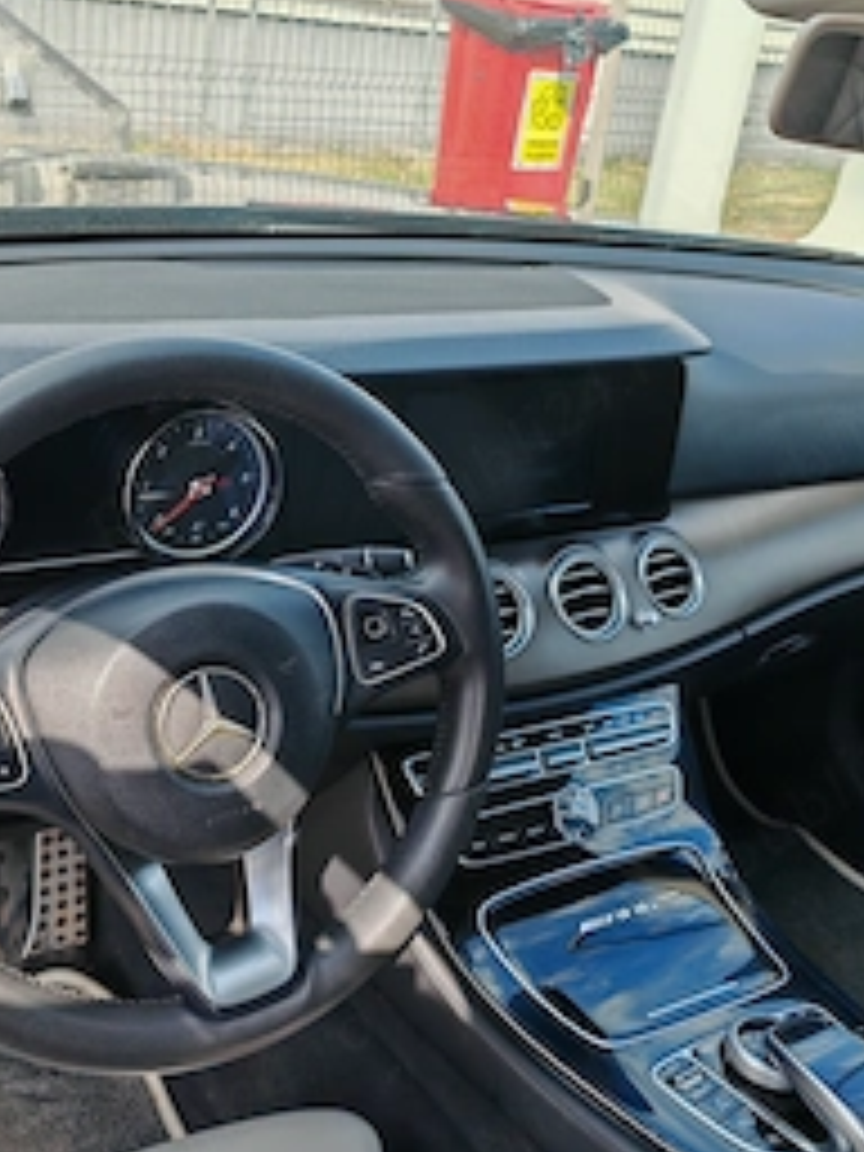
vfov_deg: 47.8
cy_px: 504
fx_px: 1298
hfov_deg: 36.8
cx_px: 387
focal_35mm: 39
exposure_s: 1/450
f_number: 1.9
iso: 50
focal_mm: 5.3
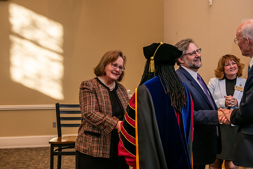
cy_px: 84
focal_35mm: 50
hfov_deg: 39.6
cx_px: 126
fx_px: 351
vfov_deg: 27.0
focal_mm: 50
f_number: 5.6
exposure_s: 1/160
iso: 1600
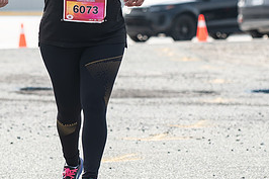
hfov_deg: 6.2
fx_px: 2494
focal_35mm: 334
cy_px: -6
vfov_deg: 4.1
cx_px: 59
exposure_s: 1/1250
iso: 250
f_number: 4.5
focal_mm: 110
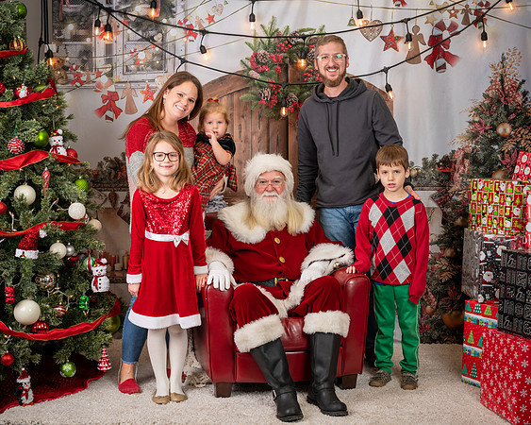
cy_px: 212
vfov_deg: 27.0
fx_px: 885
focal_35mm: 56
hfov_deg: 33.4
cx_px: 266
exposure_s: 1/100
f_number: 8
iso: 100
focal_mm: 50
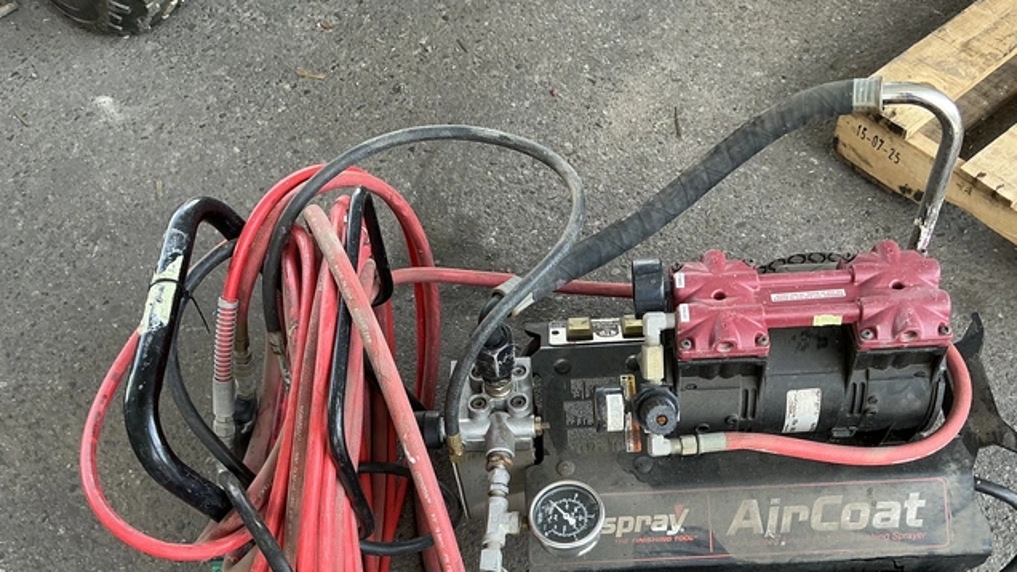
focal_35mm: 36
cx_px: 593
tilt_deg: -55.9
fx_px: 971
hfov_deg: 55.0
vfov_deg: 32.1
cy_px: 442
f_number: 1.8
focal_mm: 3
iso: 25
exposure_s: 1/122
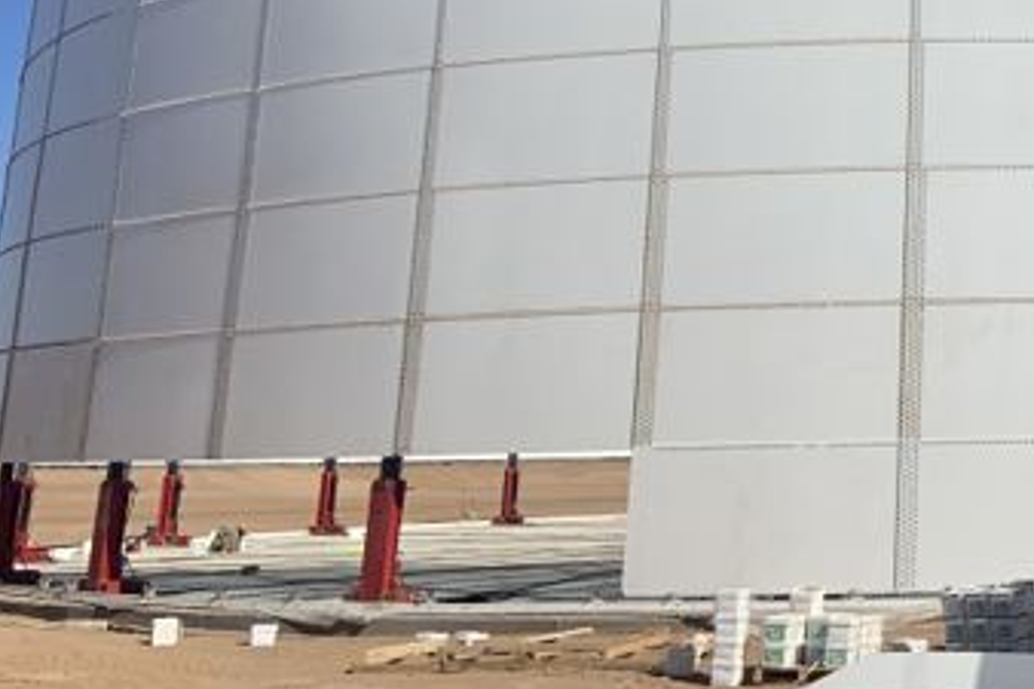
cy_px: -43
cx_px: 1166
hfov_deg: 28.3
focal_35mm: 64
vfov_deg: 20.4
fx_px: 1837
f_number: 1.8
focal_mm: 4.25
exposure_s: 1/8000
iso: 25
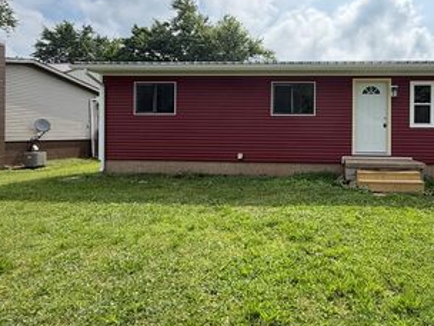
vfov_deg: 58.5
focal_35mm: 23
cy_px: 135
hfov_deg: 70.0
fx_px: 288
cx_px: 314
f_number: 2.2
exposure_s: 1/770
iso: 40
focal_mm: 2.22
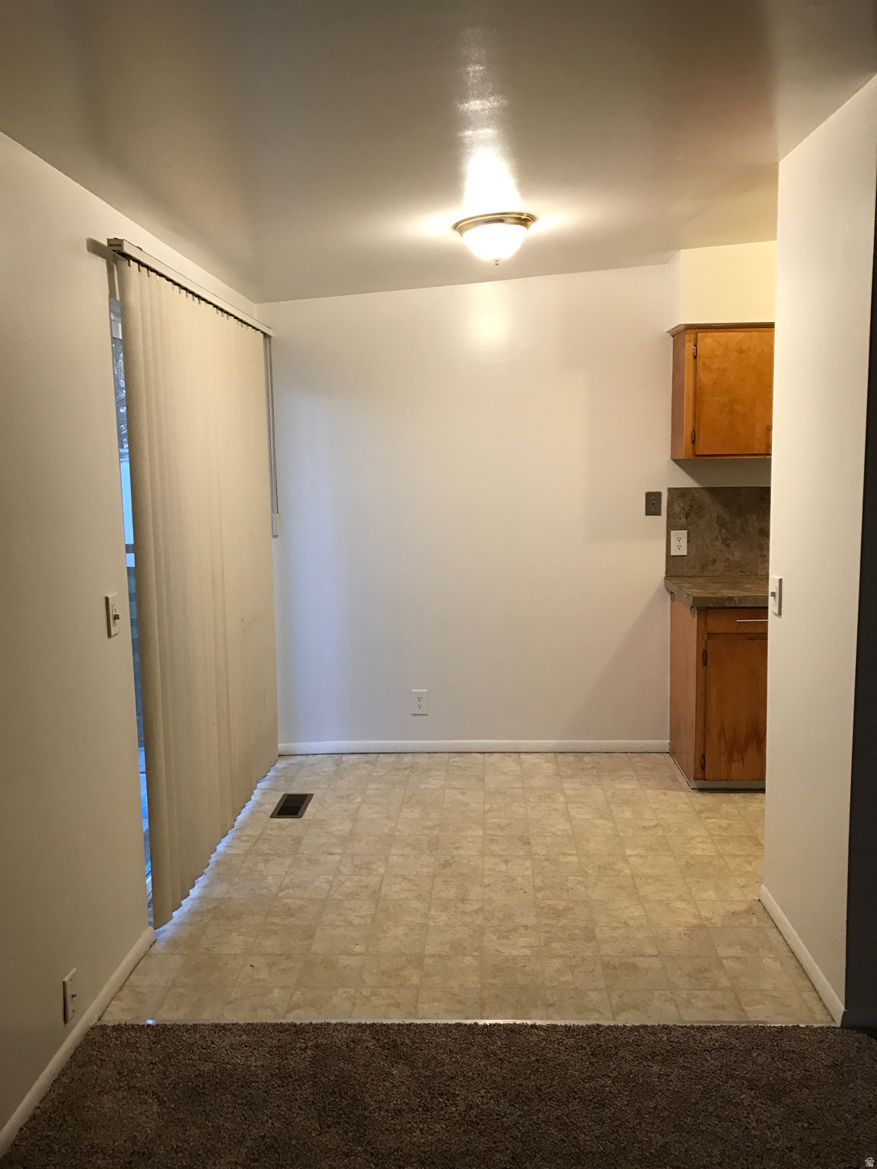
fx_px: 946
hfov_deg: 49.7
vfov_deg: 63.4
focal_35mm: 28
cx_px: 438
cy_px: 584
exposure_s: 1/24
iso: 40
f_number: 1.8
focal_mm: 3.99
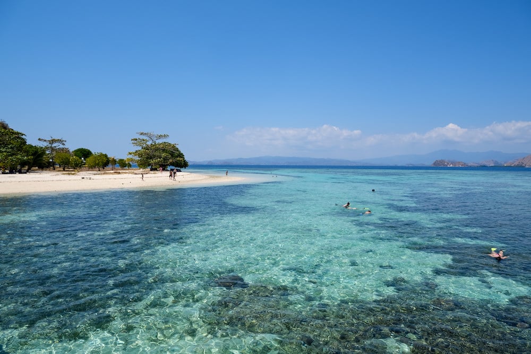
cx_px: 266
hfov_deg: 76.1
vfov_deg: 55.1
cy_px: 177
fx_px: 339
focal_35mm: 23
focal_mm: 15
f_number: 5.6
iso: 160
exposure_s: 1/1000
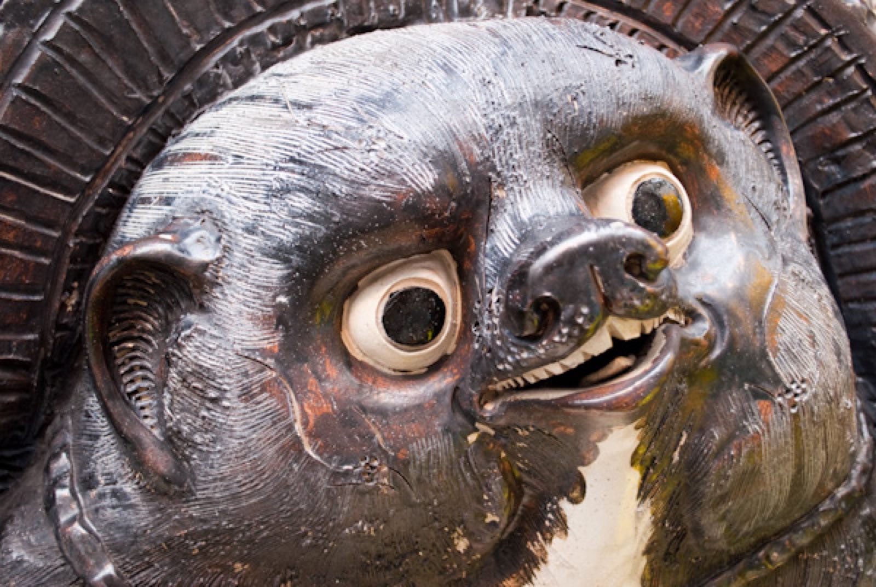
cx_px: 438
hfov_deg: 44.9
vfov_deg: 30.9
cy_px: 294
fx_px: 1060
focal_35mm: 44
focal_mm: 29
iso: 200
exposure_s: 1/40
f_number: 4.8
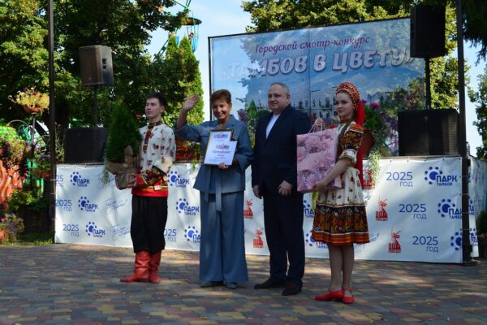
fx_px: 609
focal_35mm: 45
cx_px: 244
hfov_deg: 43.6
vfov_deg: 29.9
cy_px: 162
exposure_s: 1/250
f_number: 10
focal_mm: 30
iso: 250
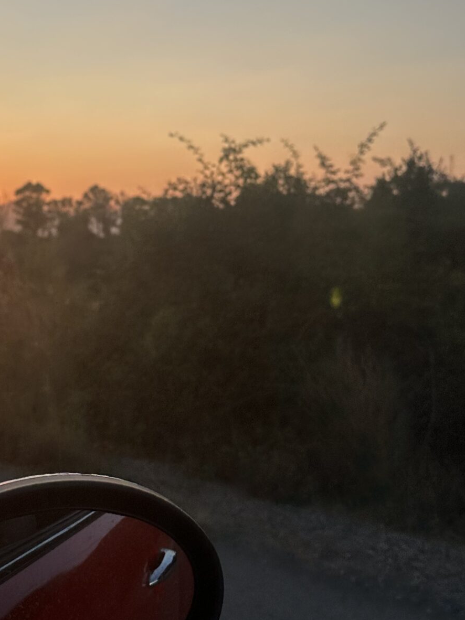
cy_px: 248
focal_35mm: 52
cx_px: 99
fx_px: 932
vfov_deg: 36.7
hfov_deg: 27.5
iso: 80
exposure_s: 1/1495
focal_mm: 6.86
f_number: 1.78
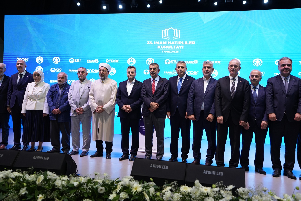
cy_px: 100
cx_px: 150
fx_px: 293
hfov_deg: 54.4
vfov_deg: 37.8
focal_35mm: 35
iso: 1000
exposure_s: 1/100
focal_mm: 35
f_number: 2.8
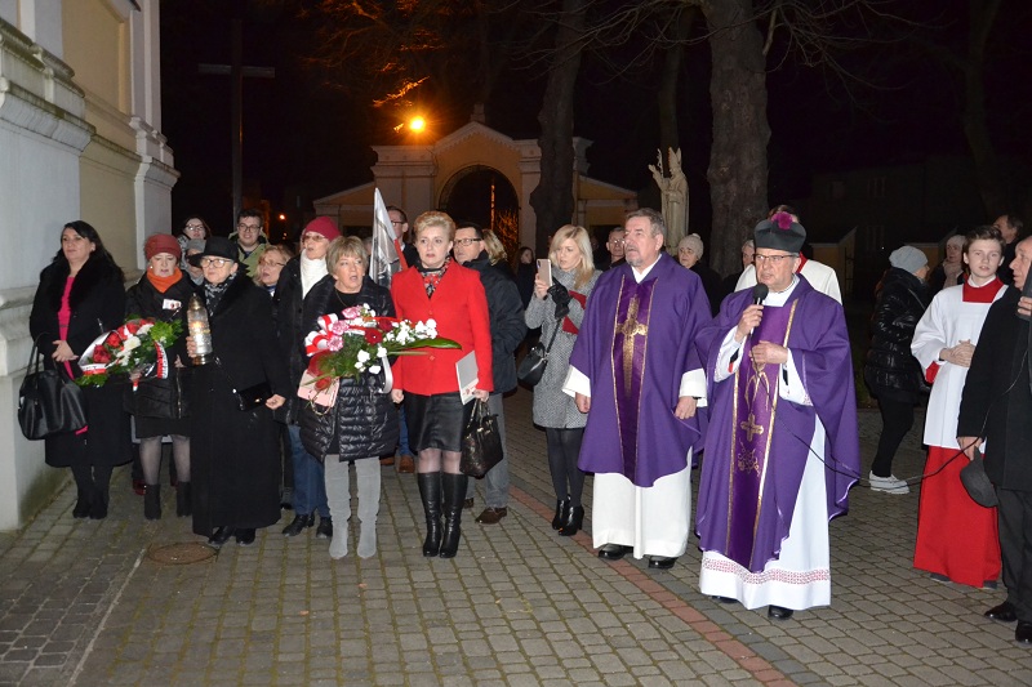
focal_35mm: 33
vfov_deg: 40.0
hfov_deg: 57.2
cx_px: 516
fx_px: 946
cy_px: 344
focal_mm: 22
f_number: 3.8
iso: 3200
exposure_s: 1/60
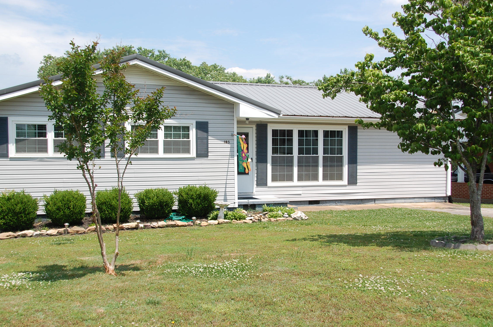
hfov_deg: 45.0
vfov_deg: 30.7
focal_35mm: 44
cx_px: 246
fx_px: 595
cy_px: 164
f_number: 9
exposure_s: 1/320
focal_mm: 29
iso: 200
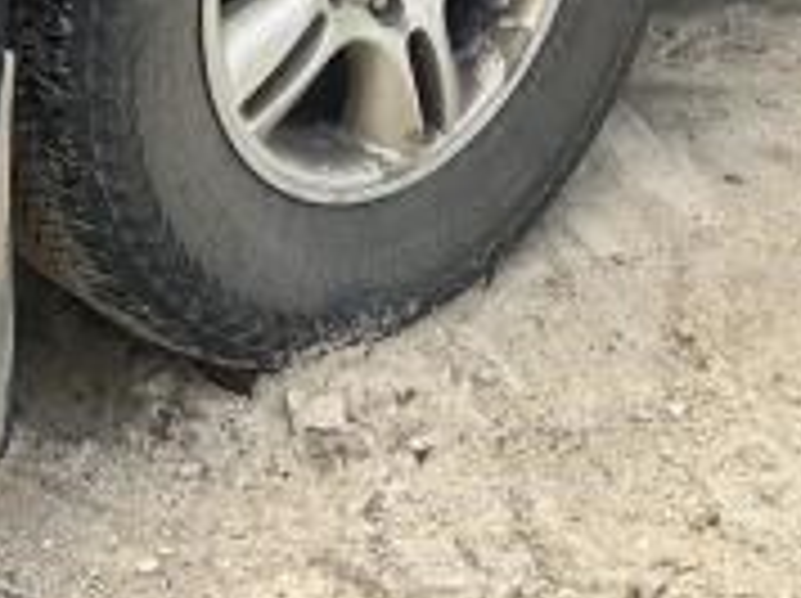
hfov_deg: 18.2
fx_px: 2496
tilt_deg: -17.4
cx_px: 400
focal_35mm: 108
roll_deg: -0.3
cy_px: -602
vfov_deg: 12.1
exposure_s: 1/734
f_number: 1.78
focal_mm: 6.86
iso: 80
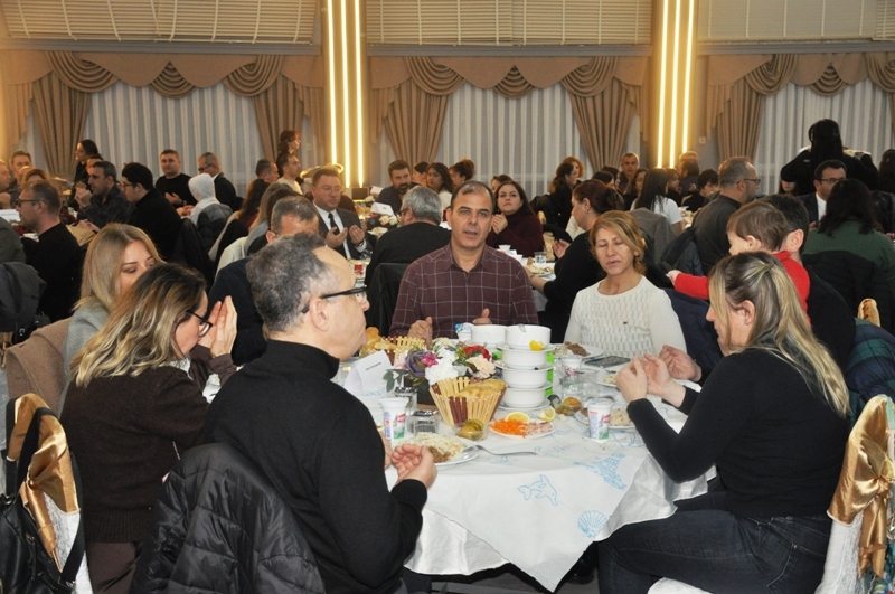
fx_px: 1117
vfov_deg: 29.8
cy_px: 297
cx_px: 448
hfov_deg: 43.7
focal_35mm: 45
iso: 800
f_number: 4
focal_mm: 30
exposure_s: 1/125
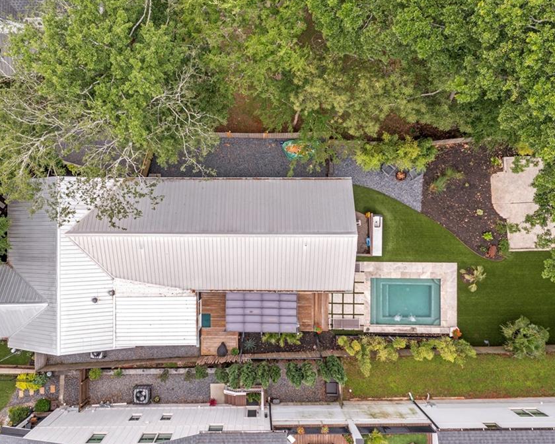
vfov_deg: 45.8
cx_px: 238
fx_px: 526
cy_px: 223
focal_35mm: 32
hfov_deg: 55.5
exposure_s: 1/240
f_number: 5
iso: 100
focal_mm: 10.26
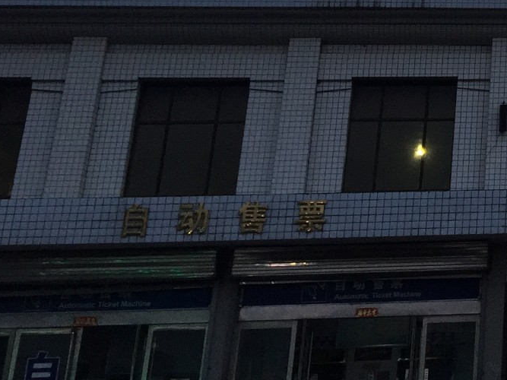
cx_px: 762
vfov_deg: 15.3
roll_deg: +1.8
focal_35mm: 89
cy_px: -192
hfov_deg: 19.2
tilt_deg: +26.4
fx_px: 1303
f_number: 2.2
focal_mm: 4.15
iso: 40
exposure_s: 1/120
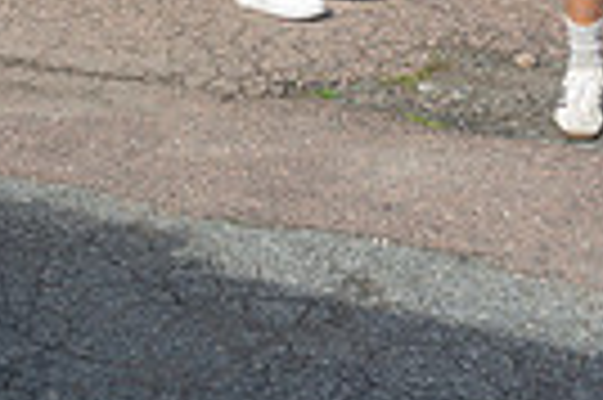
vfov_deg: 12.5
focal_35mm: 104
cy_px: -180
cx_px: 45
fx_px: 1740
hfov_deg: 19.3
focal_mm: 24
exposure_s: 1/320
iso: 100
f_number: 4
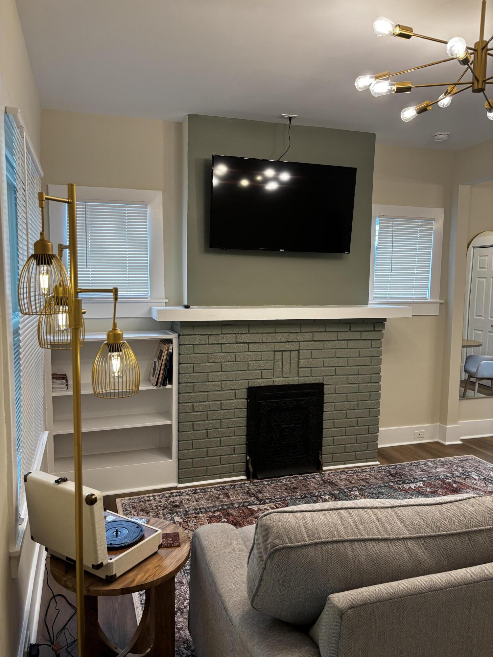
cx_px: 246
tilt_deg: -4.6
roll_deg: -1.1
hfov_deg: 53.1
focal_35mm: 26
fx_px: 494
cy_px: 328
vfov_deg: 67.3
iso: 125
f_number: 1.6
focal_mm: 5.96
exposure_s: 1/120
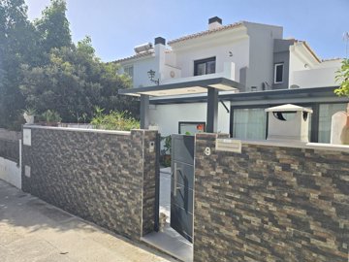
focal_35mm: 23
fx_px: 232
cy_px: 131
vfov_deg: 58.9
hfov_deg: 73.9
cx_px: 174
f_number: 1.7
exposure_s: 1/655
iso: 12
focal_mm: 6.3
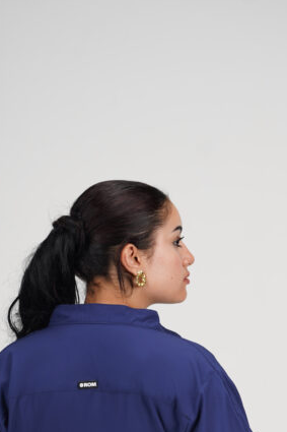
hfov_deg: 7.6
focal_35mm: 180
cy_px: 397
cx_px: 111
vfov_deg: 11.3
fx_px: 2154
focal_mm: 85
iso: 125
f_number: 5
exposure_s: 1/160
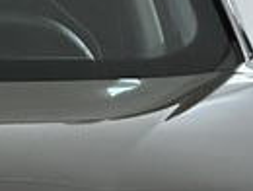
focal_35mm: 532
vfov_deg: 2.8
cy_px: 284
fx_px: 3895
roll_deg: +0.3
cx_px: -187
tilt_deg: -5.3
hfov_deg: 3.7
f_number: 2.8
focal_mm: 9
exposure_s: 1/100
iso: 250
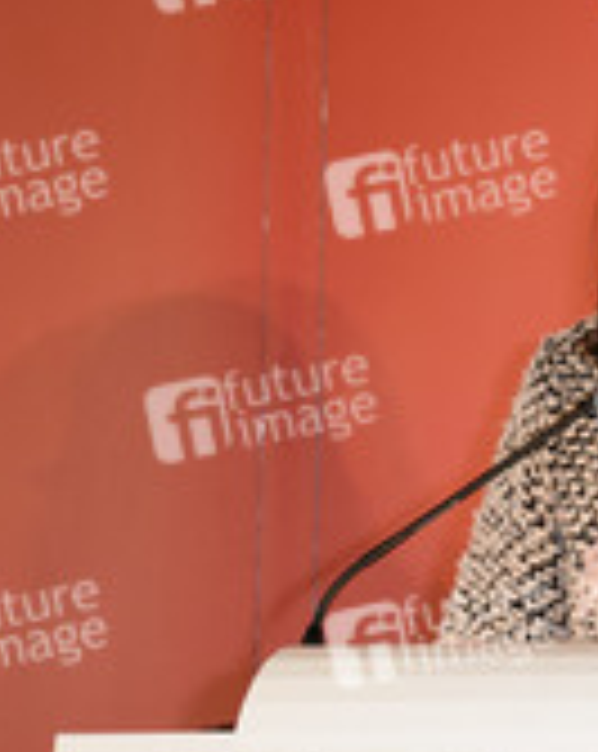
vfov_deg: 9.1
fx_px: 4725
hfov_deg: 7.2
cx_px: 771
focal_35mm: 213
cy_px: 522
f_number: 6.3
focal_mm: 56
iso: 1600
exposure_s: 1/60
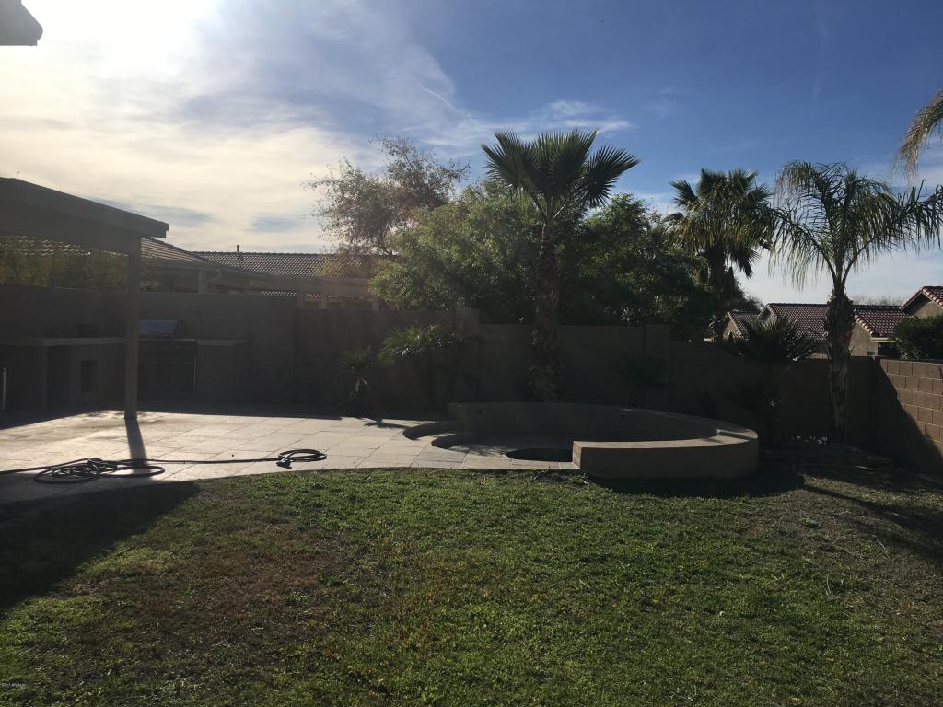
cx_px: 472
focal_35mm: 29
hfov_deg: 61.7
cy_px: 354
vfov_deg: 48.2
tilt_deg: -0.5
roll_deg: -1.0
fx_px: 790
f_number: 2.2
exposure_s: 1/4049
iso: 25
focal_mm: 4.15
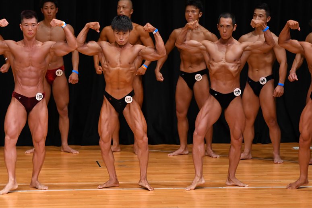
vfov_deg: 5.1
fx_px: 2339
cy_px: 104
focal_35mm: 270
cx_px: 156
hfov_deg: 7.6
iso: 3200
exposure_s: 1/400
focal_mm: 180
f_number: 5.6
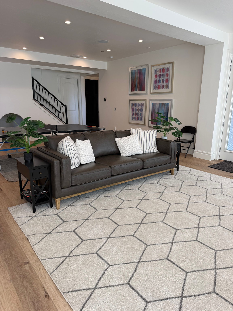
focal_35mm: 24
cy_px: 156
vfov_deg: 71.6
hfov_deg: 56.8
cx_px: 116
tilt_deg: -13.9
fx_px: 215
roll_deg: -0.7
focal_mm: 6.76
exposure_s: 1/120
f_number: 1.78
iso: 64
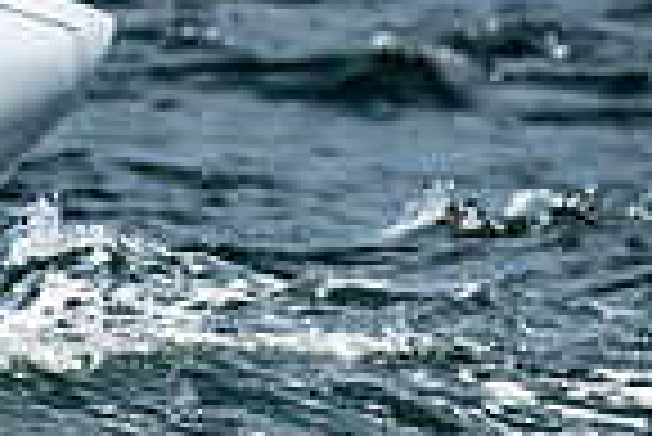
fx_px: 32614
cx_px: -472
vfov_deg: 0.8
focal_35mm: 1799
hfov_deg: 1.1
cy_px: -236
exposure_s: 1/4000
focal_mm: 300
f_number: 5.6
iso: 320
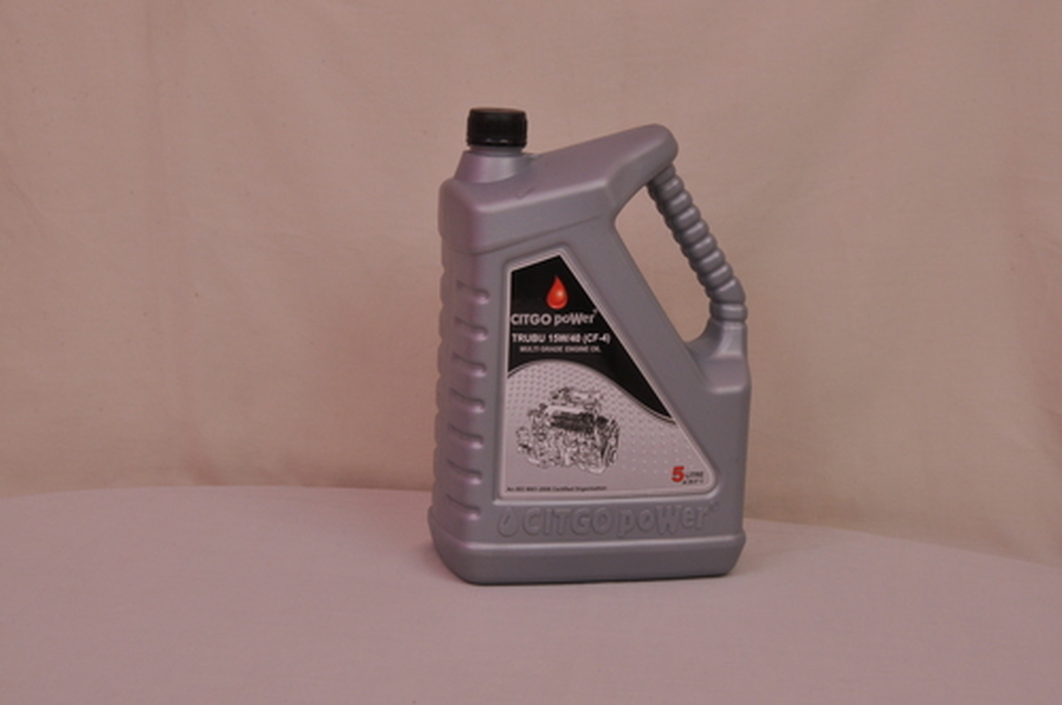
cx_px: 531
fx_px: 2210
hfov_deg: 27.0
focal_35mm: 75
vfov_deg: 18.1
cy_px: 352
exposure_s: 1/200
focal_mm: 50
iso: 400
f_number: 32
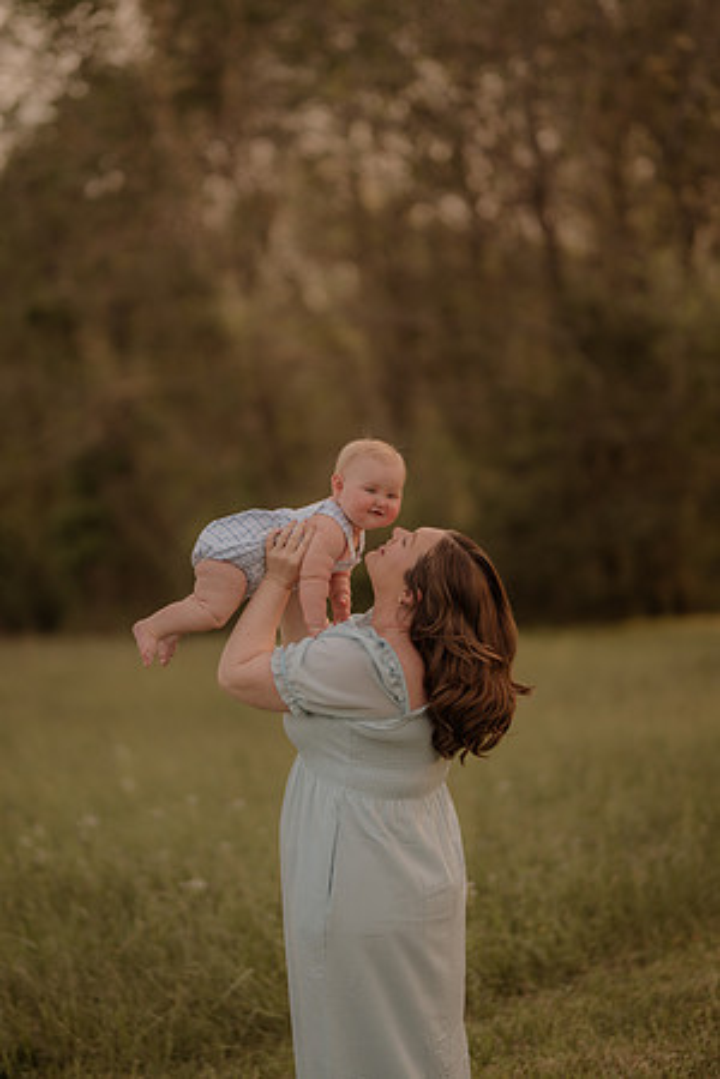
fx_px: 2550
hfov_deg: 16.1
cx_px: 360
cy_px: 540
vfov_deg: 23.9
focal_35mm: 85
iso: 160
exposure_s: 1/800
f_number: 1.4
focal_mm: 85
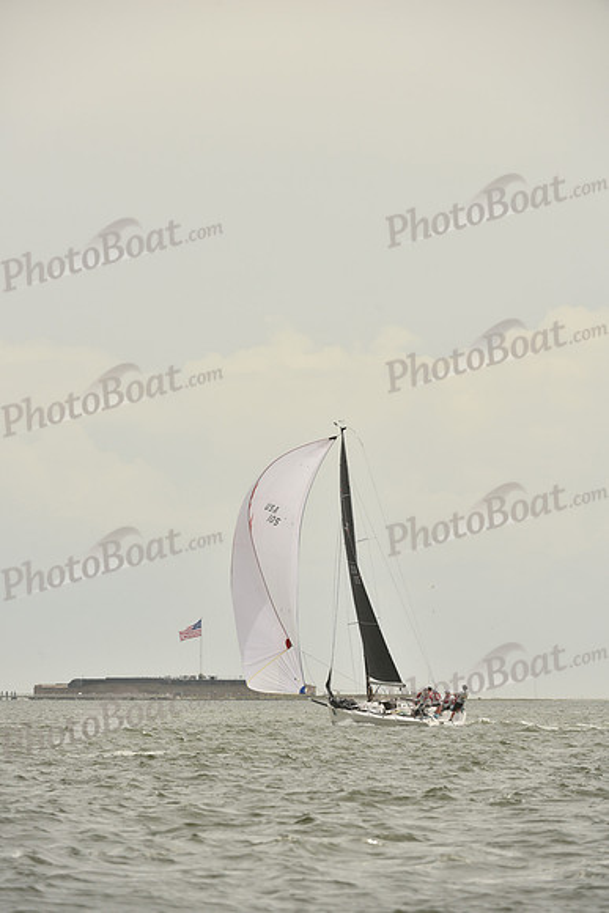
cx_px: 304
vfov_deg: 7.4
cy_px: 456
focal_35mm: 280
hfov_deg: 4.9
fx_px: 7100
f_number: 8
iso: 320
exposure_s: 1/1250
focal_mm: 280
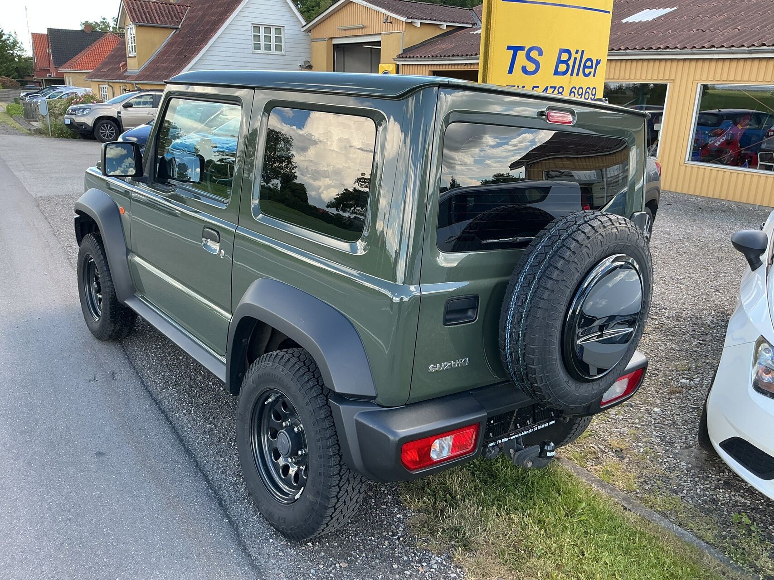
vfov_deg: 48.2
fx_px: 648
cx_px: 387
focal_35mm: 29
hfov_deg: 61.7
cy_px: 290
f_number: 1.8
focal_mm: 3
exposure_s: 1/141
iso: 20
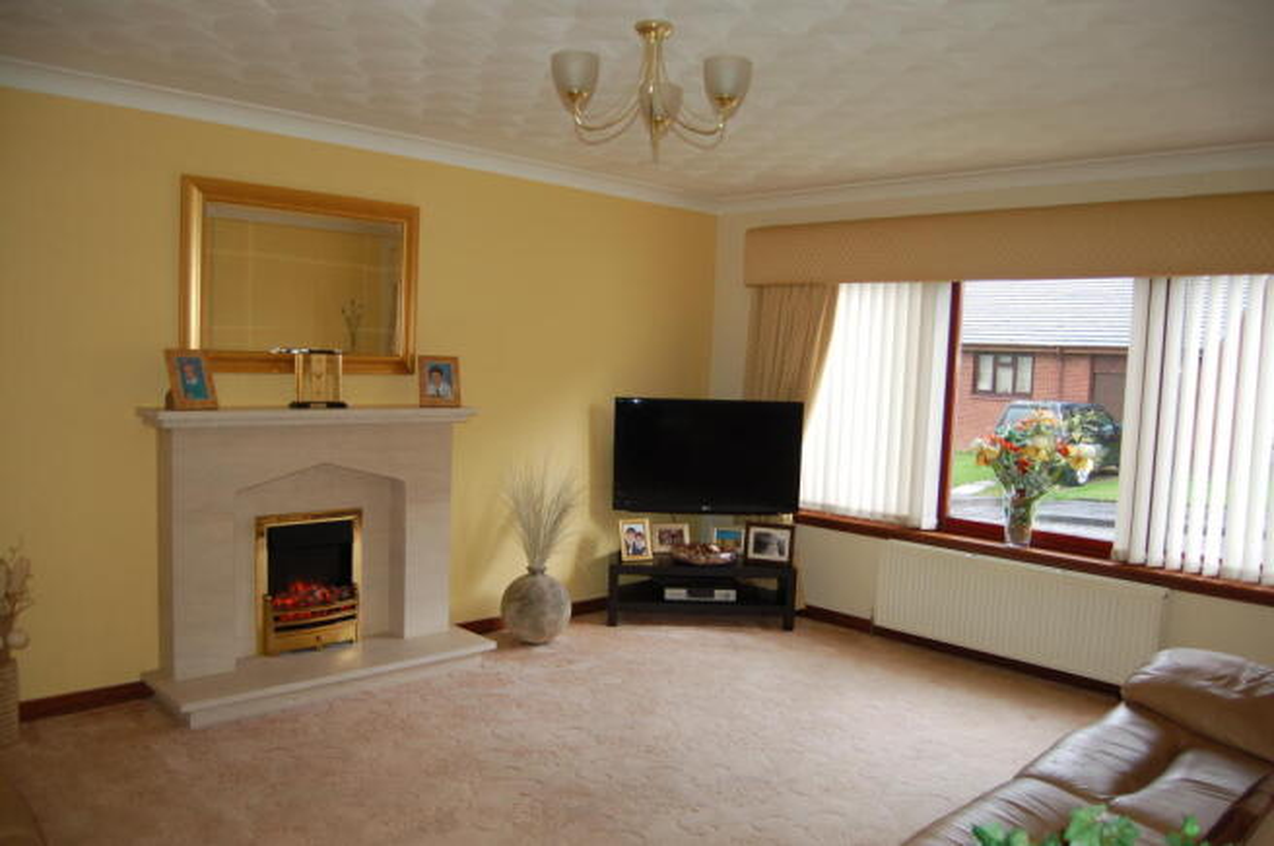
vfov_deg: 47.8
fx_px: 955
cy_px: 423
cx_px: 637
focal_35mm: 27
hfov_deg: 67.4
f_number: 3.5
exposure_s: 1/250
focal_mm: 18
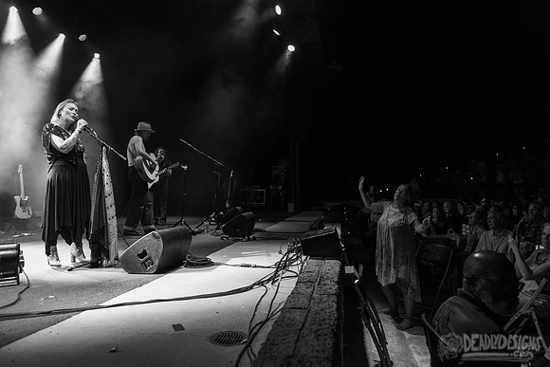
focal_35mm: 24
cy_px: 184
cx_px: 275
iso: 2500
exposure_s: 1/250
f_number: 3.5
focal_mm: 24
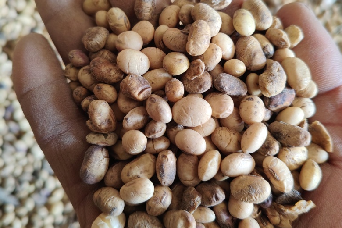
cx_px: 173
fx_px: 351
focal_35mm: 37
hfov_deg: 51.9
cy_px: 93
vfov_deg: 35.8
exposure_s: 1/100
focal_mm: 4.84
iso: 353
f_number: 1.88
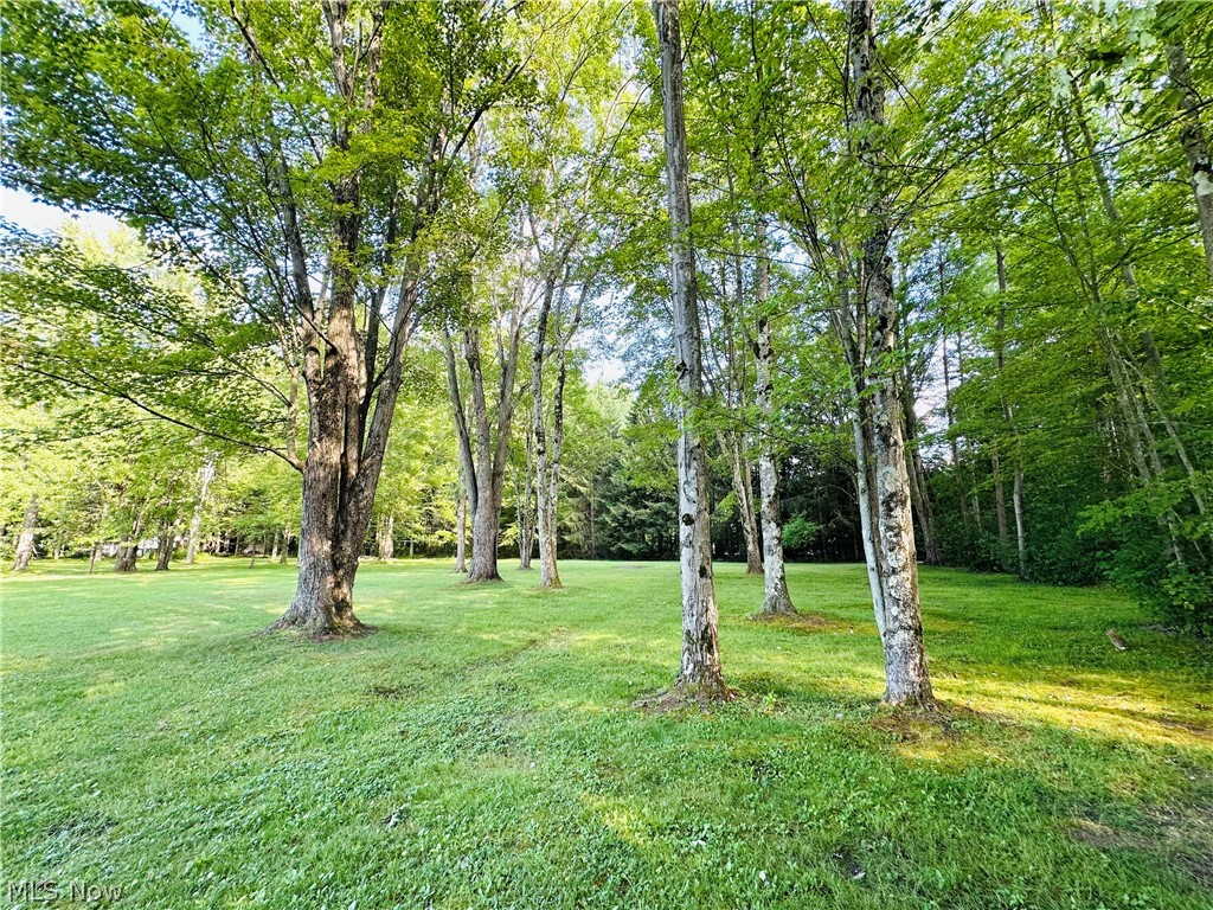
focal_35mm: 14
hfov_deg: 102.1
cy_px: 455
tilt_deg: +10.4
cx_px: 606
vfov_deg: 85.7
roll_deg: +0.6
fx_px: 491
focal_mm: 2.22
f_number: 2.2
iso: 64
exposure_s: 1/99
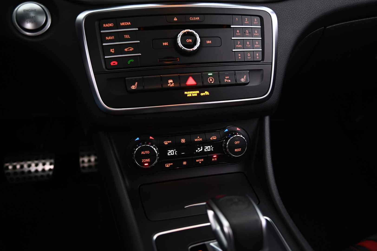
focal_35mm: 30
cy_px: 126
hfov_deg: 62.0
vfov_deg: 43.5
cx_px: 188
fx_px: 314
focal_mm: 30
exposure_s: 1/6
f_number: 4
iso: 1000
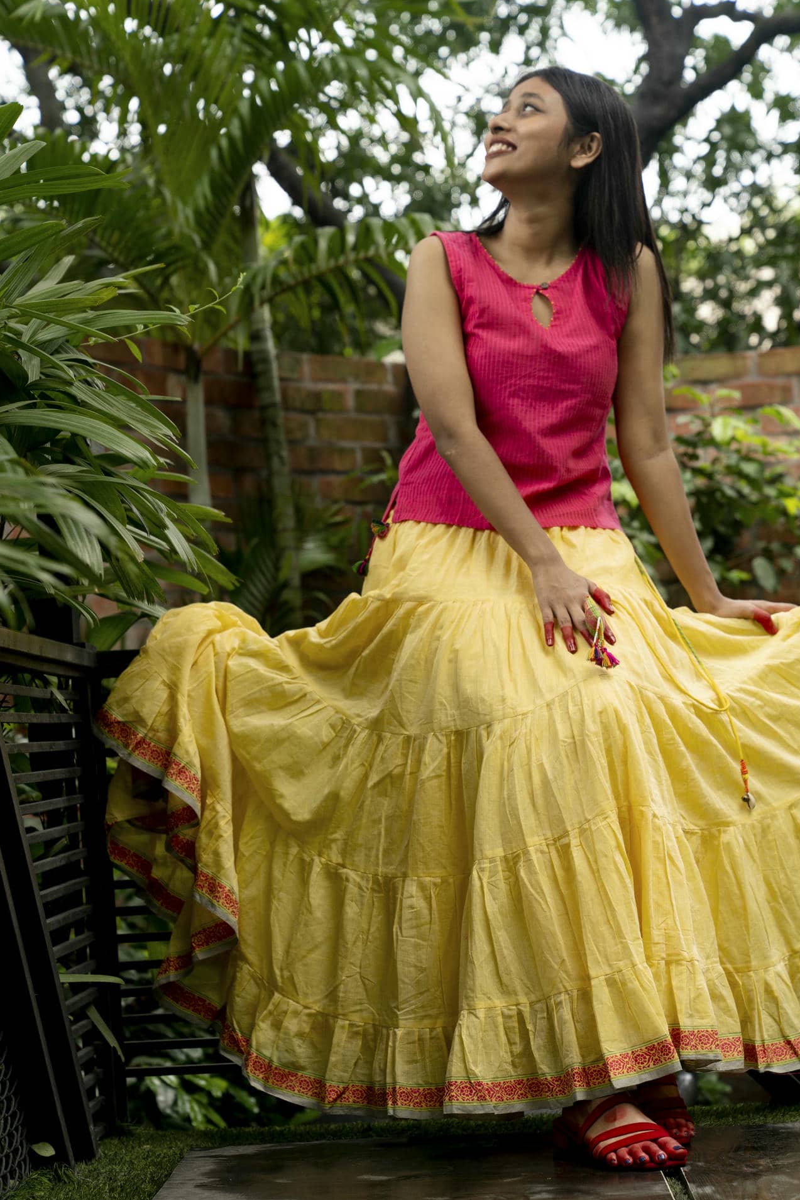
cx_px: 410
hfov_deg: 17.7
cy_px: 615
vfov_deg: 26.3
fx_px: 2566
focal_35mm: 77
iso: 200
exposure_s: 1/160
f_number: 4.5
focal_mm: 70
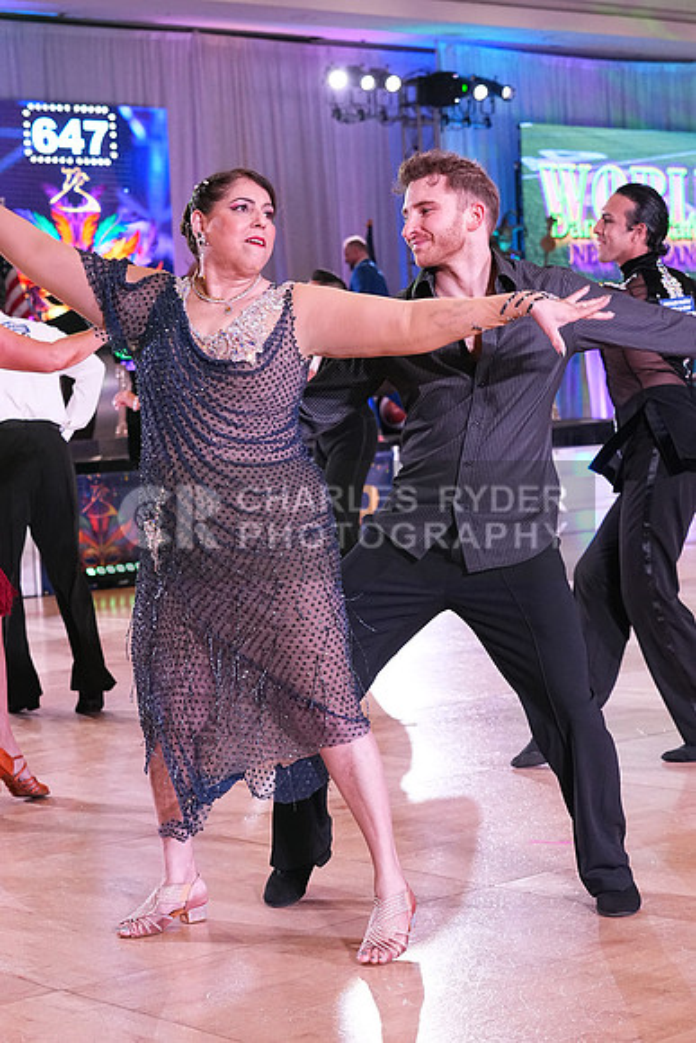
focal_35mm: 73
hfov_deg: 18.7
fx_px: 2116
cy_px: 522
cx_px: 348
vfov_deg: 27.7
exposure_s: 1/400
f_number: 4.5
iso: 3200
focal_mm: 49
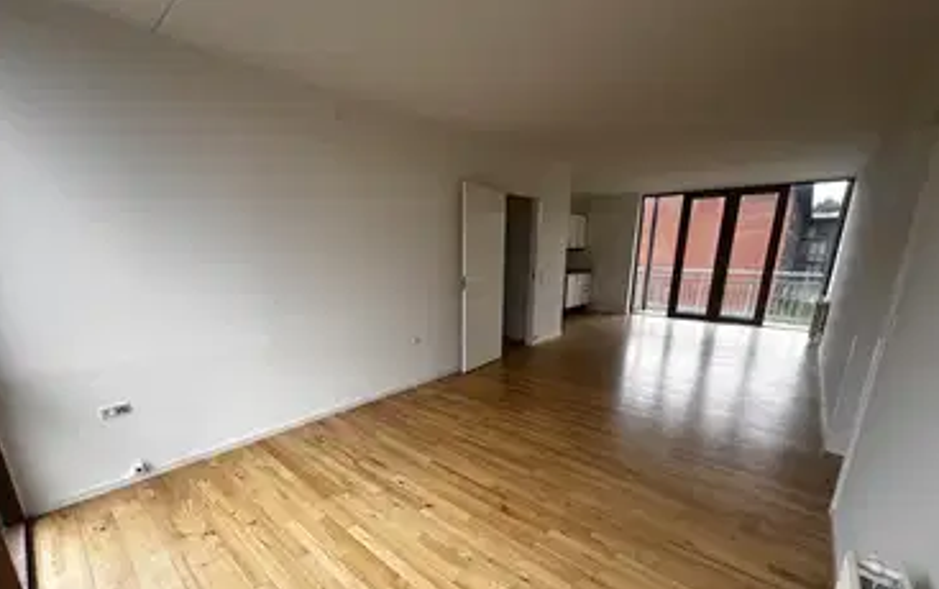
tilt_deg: -15.5
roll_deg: -0.3
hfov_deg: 105.3
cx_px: 464
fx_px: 359
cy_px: 356
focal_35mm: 14
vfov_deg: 77.8
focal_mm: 1.57
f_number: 1.8
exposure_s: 1/185
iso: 32
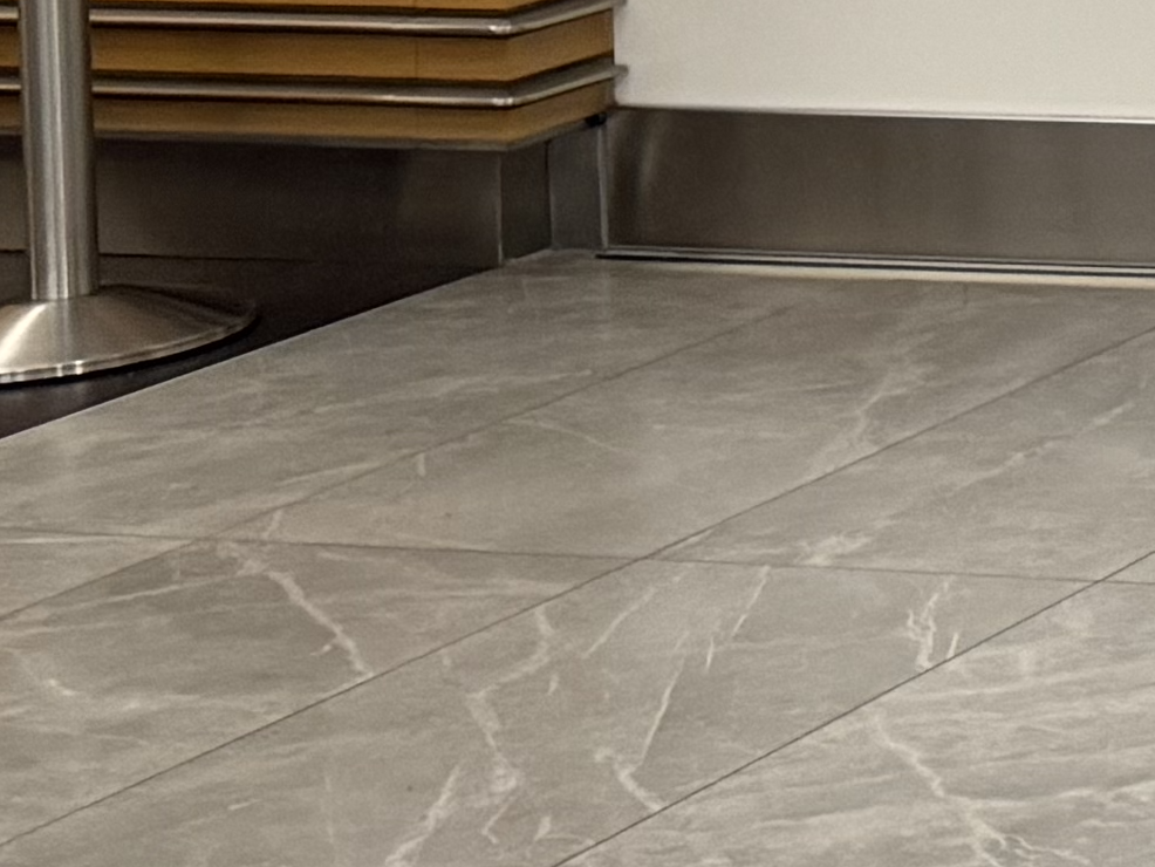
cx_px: 3094
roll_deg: +1.5
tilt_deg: -1.2
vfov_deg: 9.9
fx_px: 4639
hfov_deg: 11.0
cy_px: -885
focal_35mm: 139
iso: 200
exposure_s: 1/54
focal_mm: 6.76
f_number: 1.78
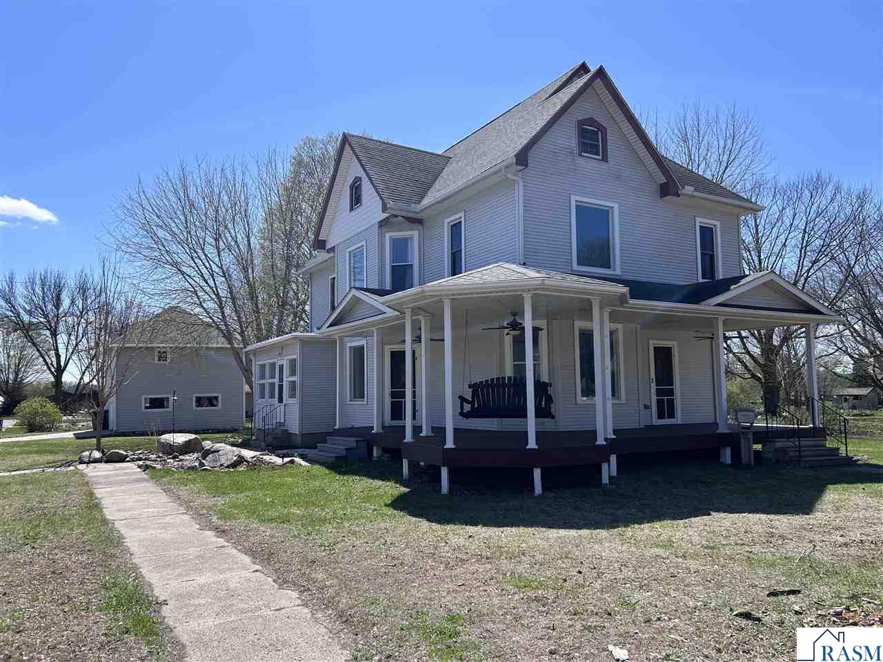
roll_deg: +0.7
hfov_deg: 67.3
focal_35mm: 26
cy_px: 331
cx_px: 442
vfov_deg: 53.1
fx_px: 663
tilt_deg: +5.2
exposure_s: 1/3257
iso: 50
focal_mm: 5.7
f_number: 1.5
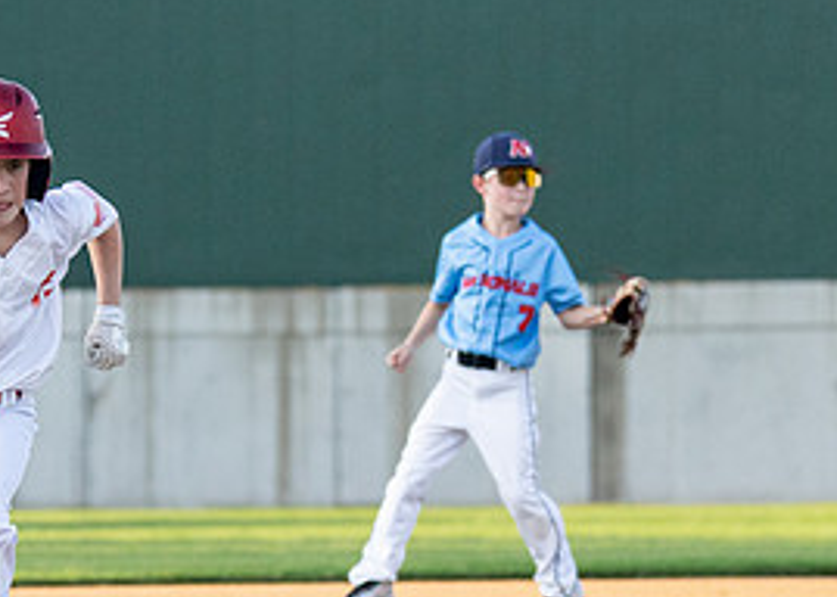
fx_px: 10433
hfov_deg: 4.6
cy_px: 386
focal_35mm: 439
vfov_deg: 3.3
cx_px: 62
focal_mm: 101
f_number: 2.8
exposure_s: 1/3200
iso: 400
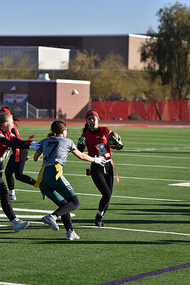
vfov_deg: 13.7
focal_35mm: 150
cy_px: 142
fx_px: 1187
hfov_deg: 9.1
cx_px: 95
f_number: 5
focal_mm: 150
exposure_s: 1/1000
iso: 140
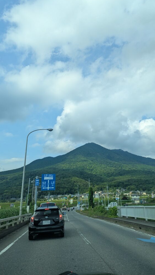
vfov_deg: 69.8
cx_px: 88
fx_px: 197
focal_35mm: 27
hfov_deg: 42.8
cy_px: 134
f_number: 1.85
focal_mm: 6.81
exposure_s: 1/1953
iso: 54
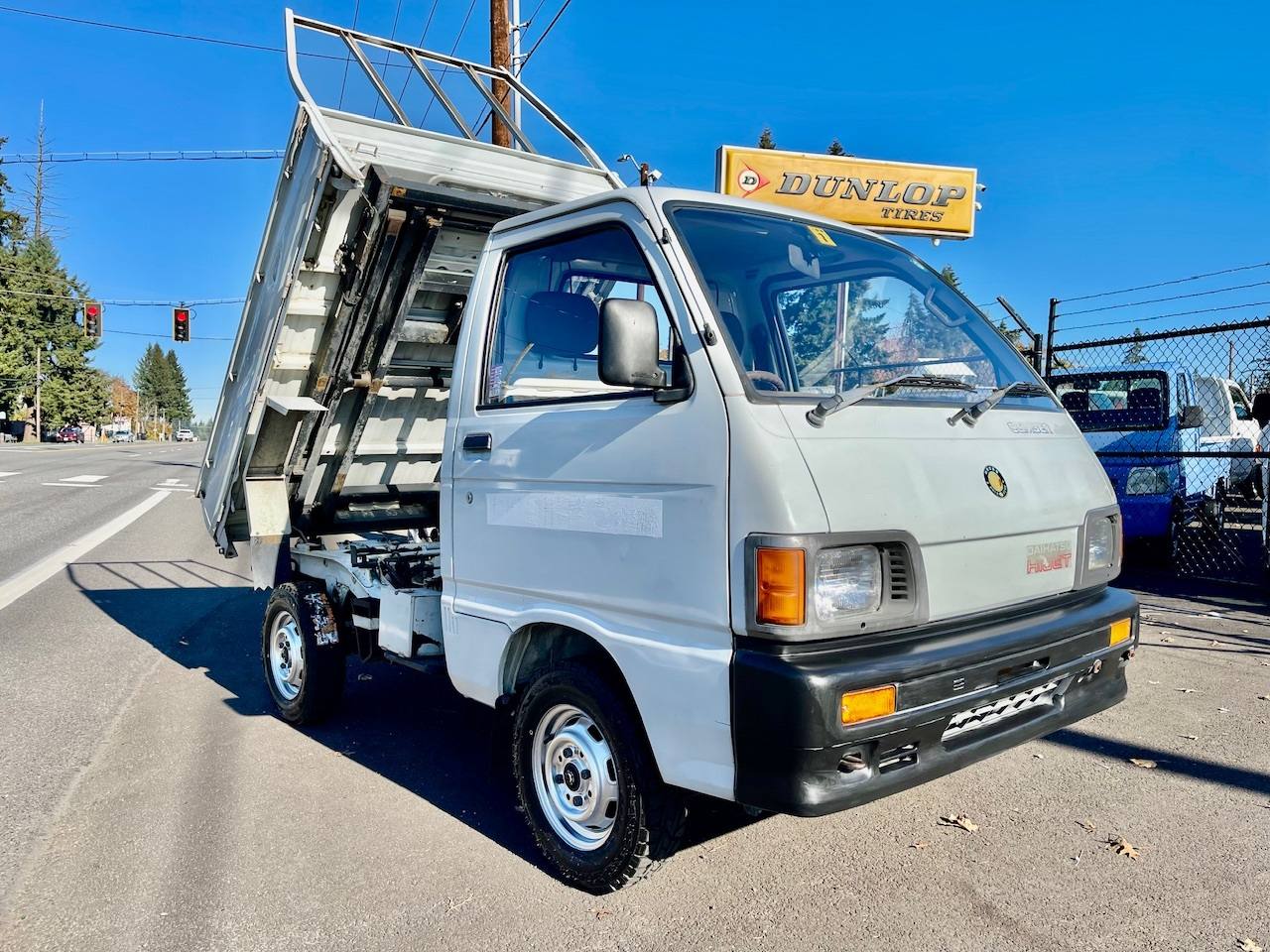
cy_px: 476
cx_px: 635
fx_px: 917
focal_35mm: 25
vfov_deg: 54.9
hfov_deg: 69.4
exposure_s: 1/3448
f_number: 1.6
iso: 32
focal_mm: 5.1
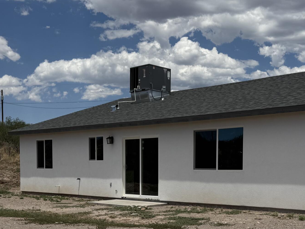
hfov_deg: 35.5
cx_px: 173
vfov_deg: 26.5
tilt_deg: -2.4
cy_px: 188
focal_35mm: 54
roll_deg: -0.7
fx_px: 476
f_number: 1.78
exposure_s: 1/10309
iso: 80
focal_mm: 6.76
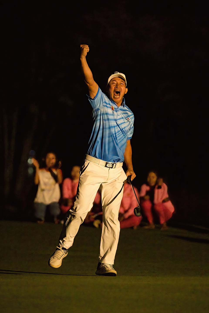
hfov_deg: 6.9
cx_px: 104
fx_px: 1742
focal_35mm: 200
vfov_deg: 10.3
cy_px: 156
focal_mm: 200
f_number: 2.8
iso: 25600
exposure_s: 1/200
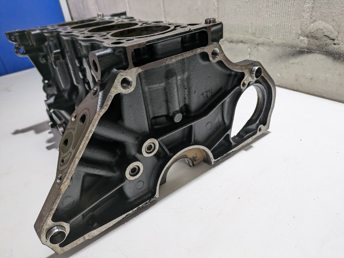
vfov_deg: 54.9
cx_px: 172
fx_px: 248
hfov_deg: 69.4
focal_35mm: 25
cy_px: 129
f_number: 1.89
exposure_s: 1/50
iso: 107
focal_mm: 5.43
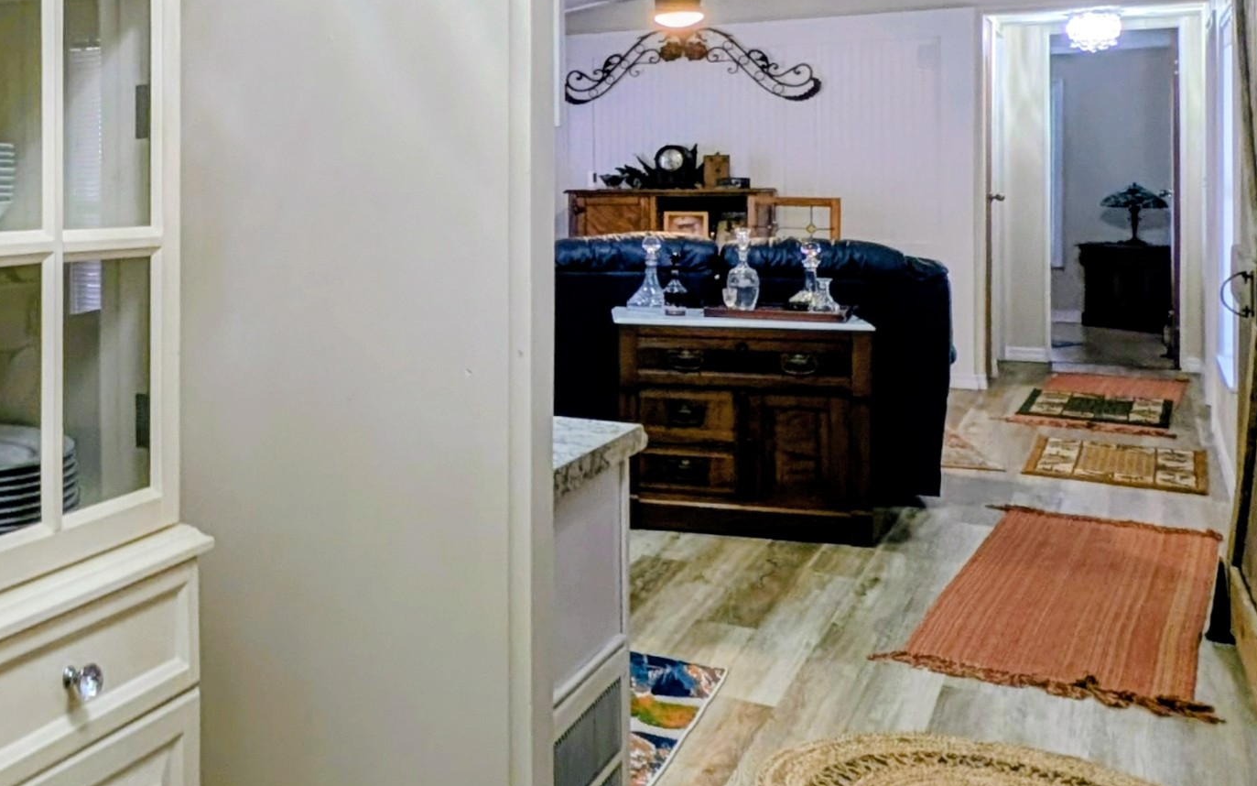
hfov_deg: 47.1
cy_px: 193
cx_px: 108
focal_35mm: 37
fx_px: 1267
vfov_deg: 33.7
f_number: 1.95
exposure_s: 1/40
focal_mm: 2.23
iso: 46
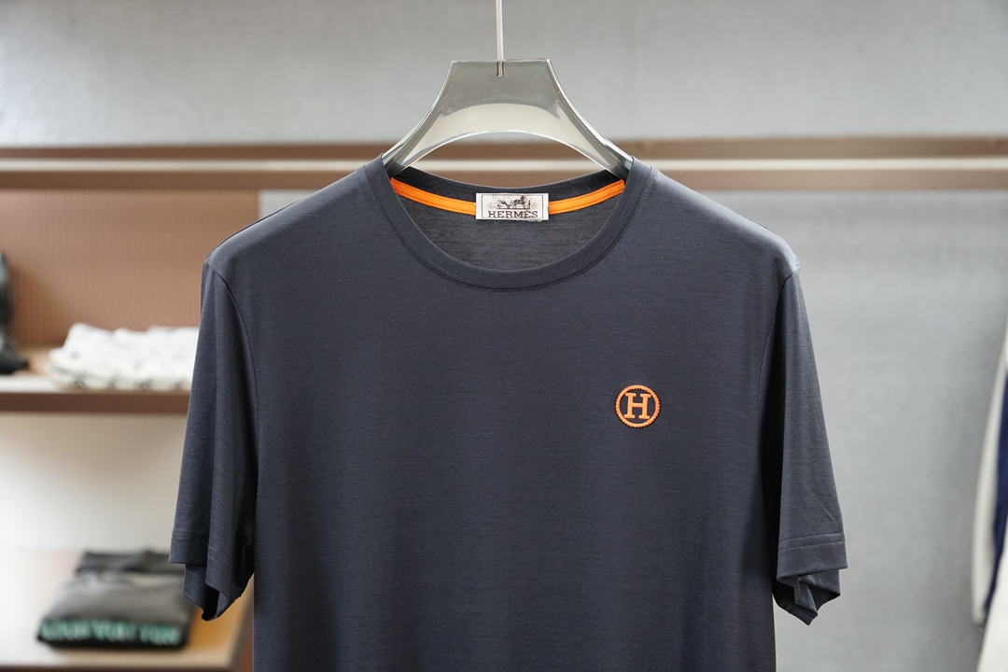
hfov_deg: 26.5
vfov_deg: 17.8
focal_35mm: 76
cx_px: 504
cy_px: 336
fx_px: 2142
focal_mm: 51
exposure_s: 1/125
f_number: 3.5
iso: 1000
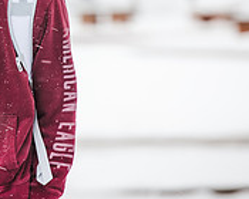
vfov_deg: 2.7
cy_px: -33
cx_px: -63
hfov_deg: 3.4
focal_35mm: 574
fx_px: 4230
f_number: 4
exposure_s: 1/160
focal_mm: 185
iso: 250
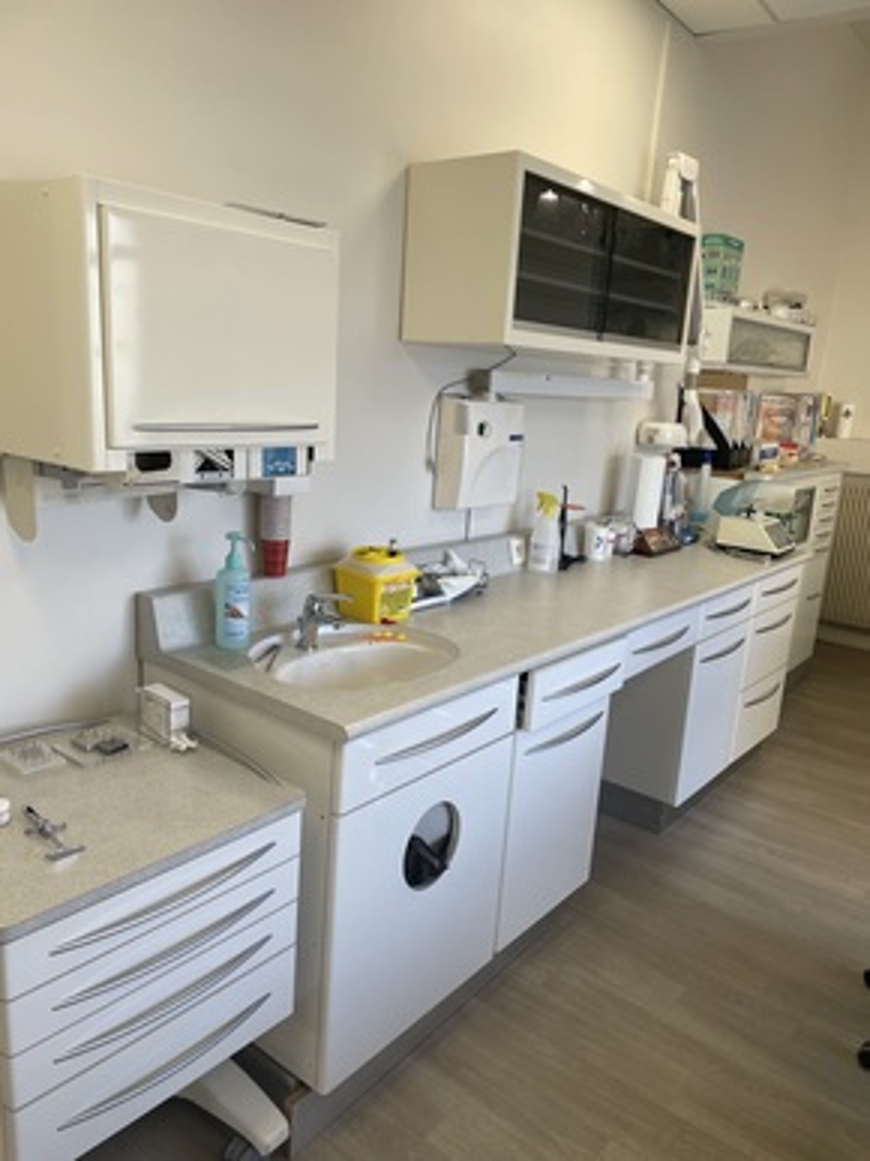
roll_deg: -3.0
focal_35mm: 26
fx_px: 872
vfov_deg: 67.3
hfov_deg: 53.0
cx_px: 435
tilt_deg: -13.7
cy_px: 580
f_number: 1.6
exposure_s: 1/100
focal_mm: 4.2
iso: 32
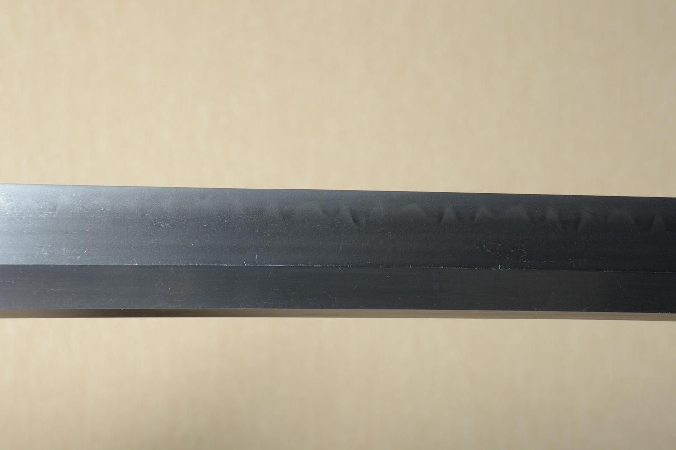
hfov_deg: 20.6
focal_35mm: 99
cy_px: 225
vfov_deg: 13.8
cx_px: 338
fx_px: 1857
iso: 400
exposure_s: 1/2
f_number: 11
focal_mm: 66
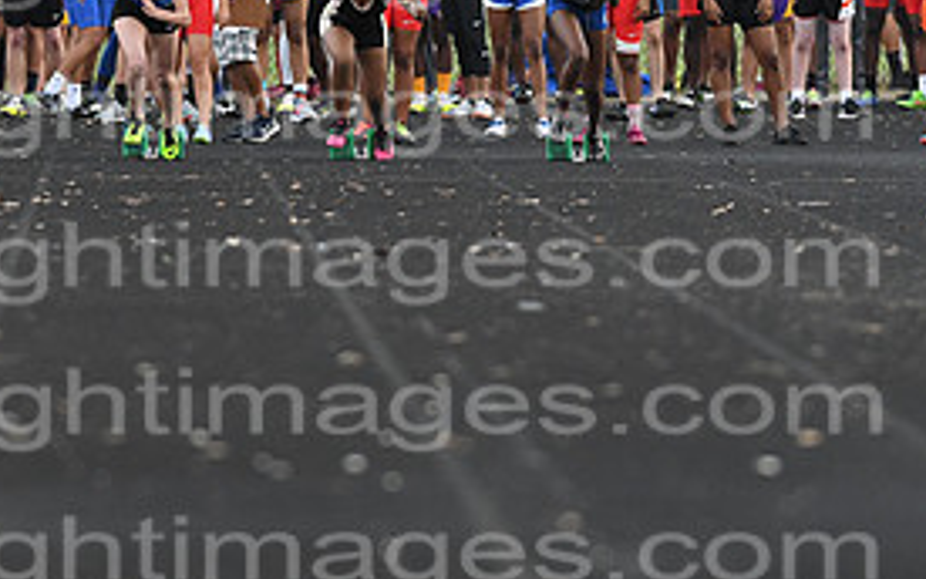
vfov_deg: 1.4
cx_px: 118
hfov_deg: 2.2
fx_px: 24459
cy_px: 42
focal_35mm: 969
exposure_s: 1/1600
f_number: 4
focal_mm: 300
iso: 1600
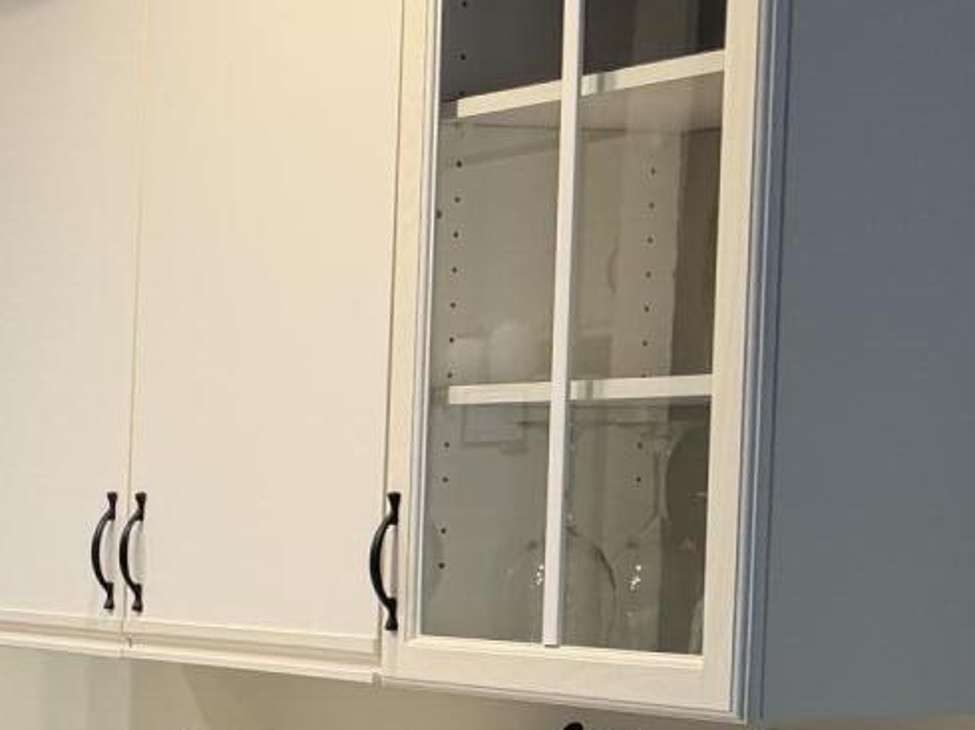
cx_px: -617
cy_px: 756
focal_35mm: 98
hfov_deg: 17.4
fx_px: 2759
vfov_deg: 14.8
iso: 100
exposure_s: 1/60
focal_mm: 6.76
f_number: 1.78
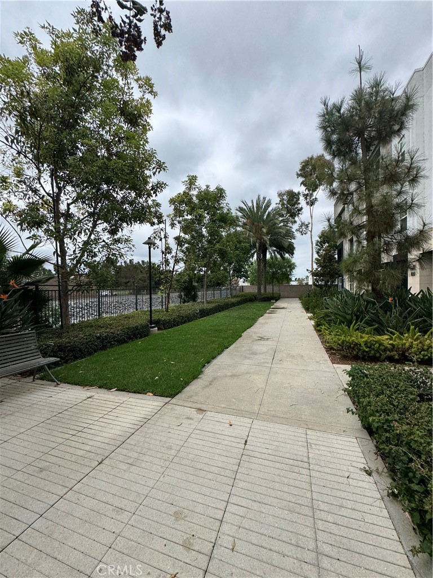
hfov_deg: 85.7
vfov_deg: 102.1
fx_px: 233
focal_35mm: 14
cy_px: 289
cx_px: 216
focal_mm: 2.22
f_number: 2.2
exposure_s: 1/1880
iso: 50
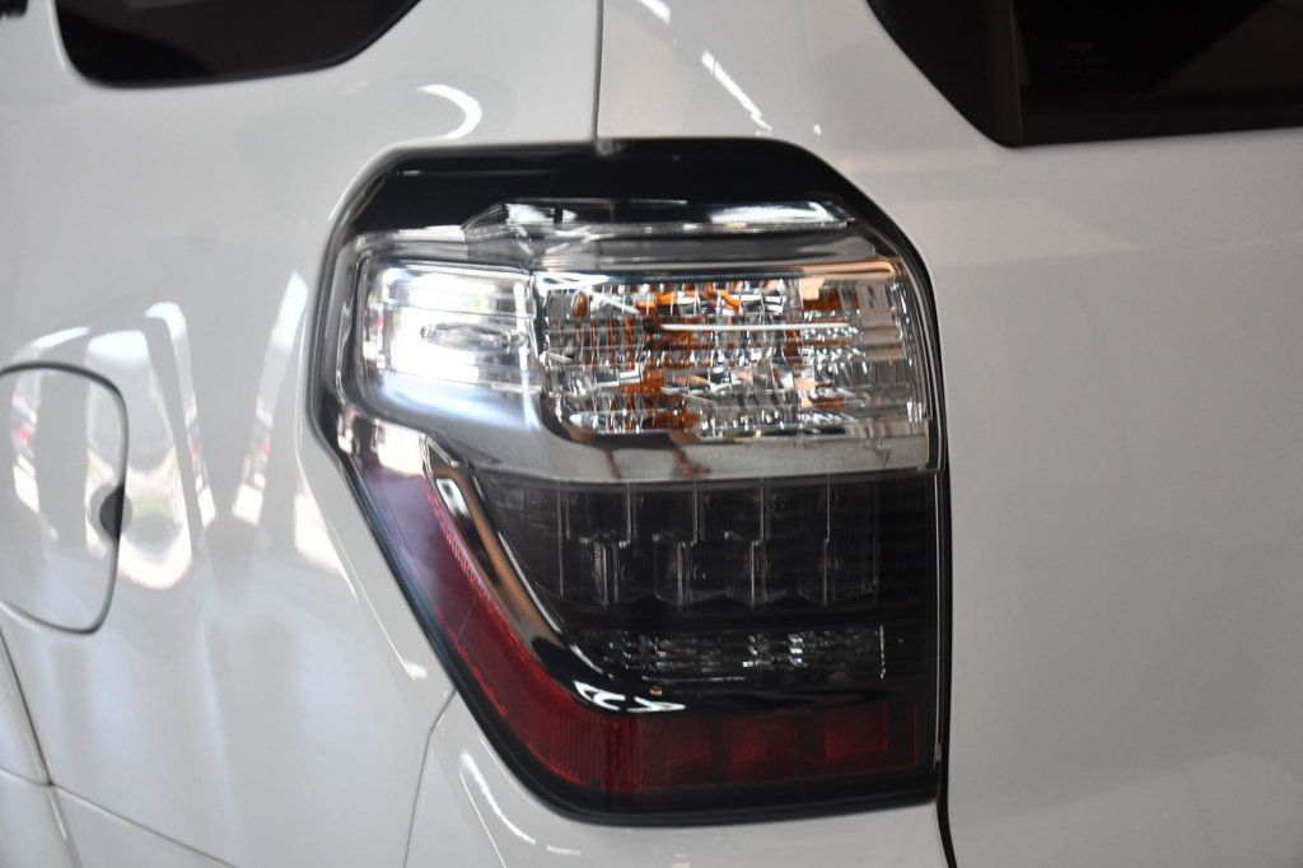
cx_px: 652
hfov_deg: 41.1
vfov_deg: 28.1
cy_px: 434
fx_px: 1737
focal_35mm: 48
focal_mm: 32
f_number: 4
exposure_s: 1/125
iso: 800
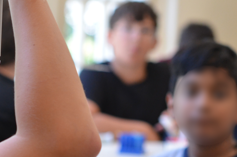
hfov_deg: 8.9
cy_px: 90
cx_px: -52
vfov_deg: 6.0
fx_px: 1498
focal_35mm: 228
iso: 800
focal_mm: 60
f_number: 4
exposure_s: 1/250
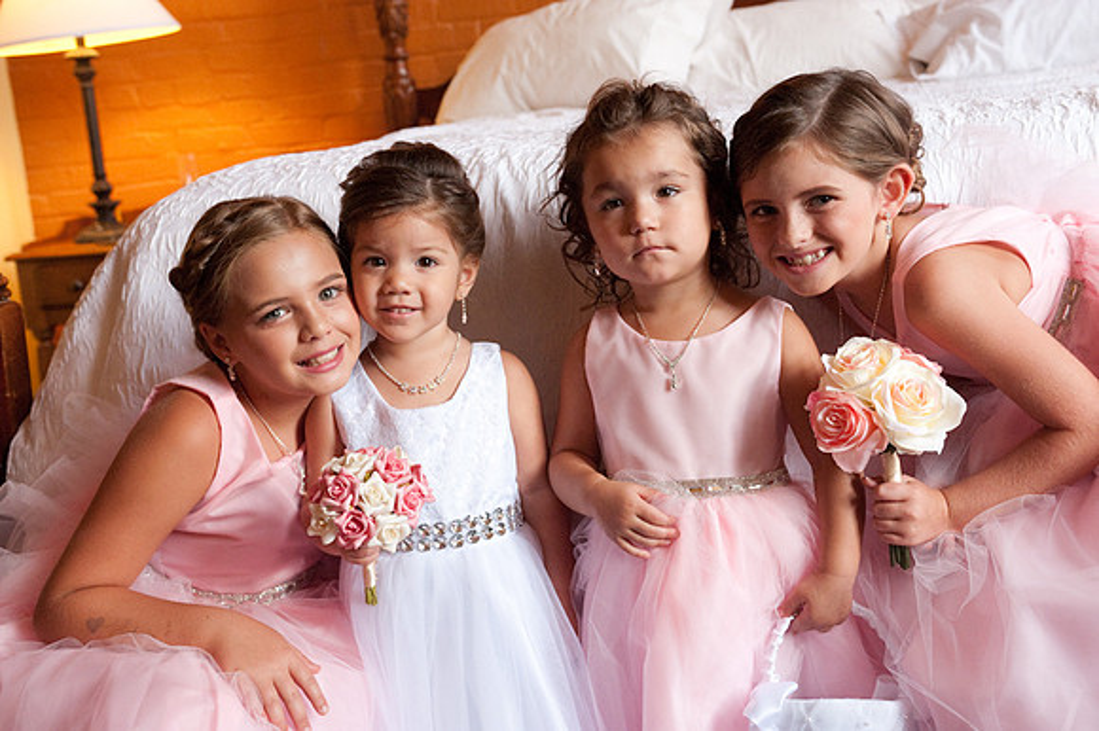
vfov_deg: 28.0
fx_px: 1464
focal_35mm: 48
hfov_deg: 41.1
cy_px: 366
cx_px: 550
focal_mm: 48
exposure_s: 1/160
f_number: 5.6
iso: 3200
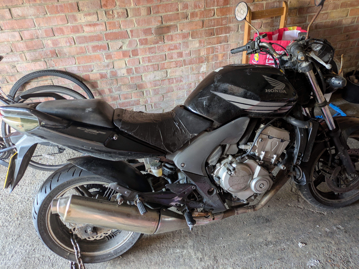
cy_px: 134
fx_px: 259
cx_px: 180
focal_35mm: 25
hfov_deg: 69.4
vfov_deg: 54.9
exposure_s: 1/25
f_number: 1.89
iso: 206
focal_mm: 5.43
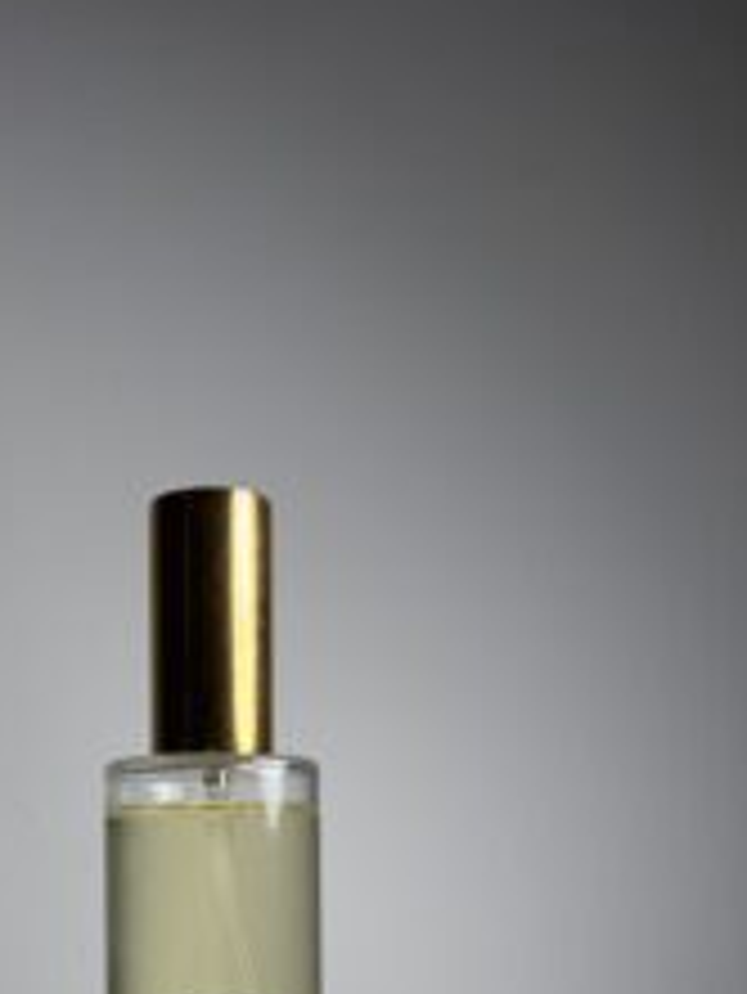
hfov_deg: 30.6
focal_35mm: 47
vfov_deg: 38.0
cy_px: 873
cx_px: 220
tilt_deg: +0.8
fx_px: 1351
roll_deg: +0.1
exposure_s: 1/290
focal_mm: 5.96
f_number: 1.6
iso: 50
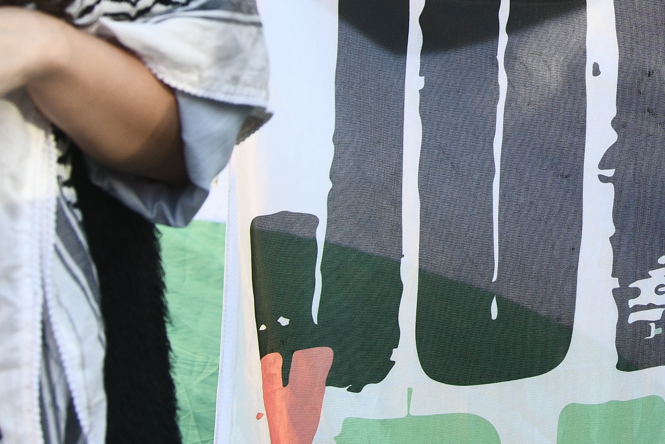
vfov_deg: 4.7
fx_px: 5430
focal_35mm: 294
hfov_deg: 7.0
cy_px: -59
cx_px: 801
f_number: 4
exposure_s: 1/500
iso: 500
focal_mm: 85
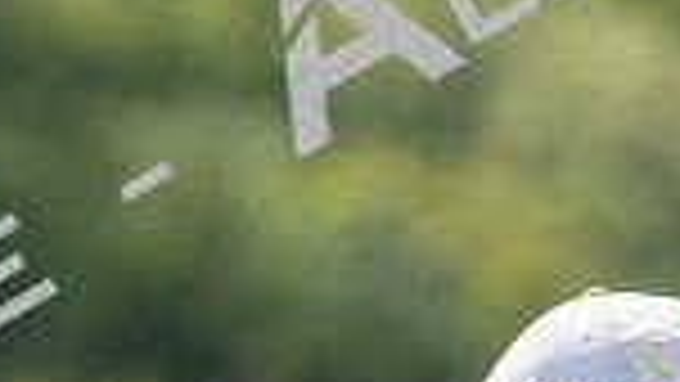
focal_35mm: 1449
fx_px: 26131
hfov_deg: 1.5
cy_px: 816
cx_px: 527
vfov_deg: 0.8
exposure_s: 1/1600
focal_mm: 359
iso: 320
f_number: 6.3
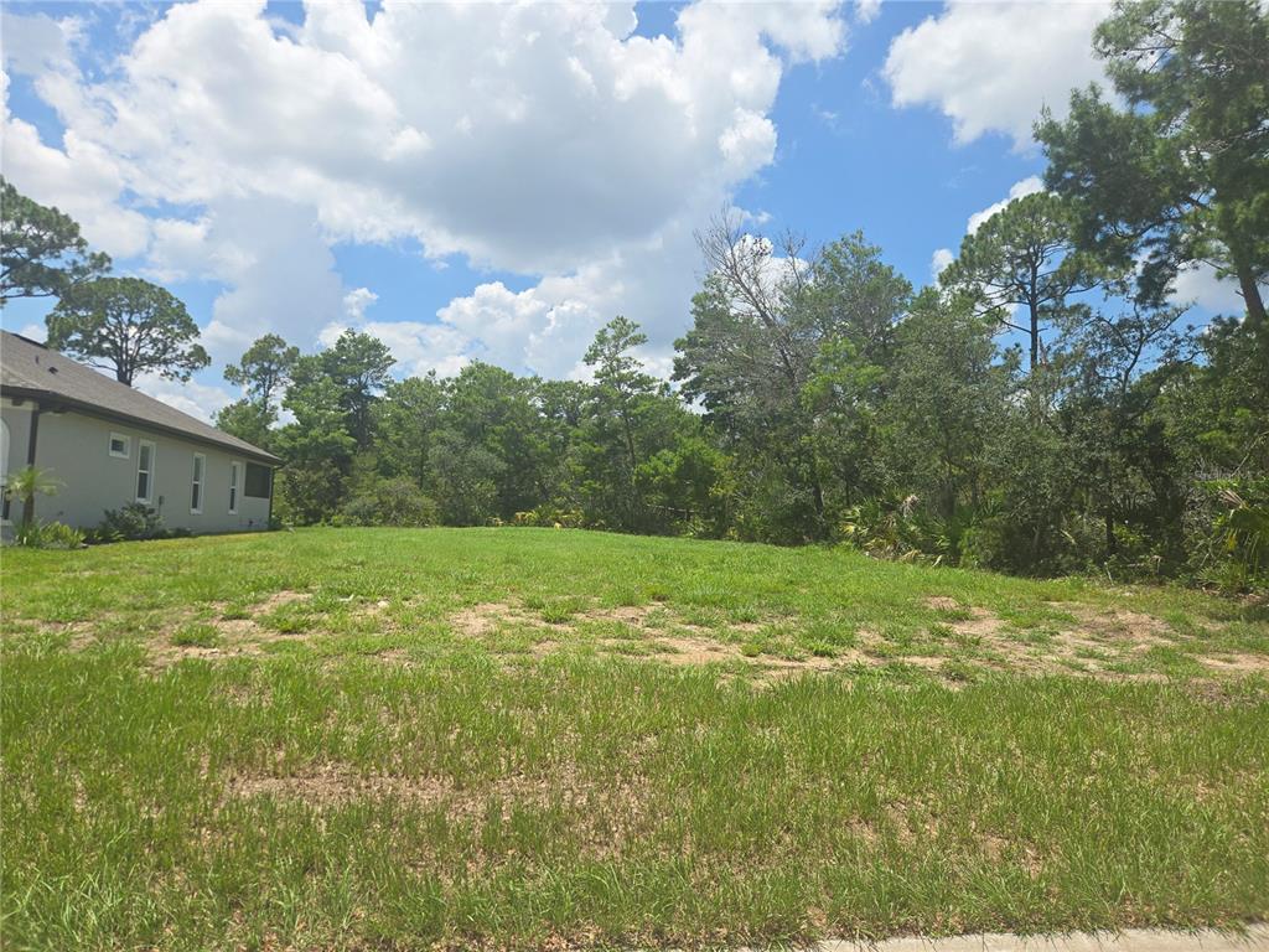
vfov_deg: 58.9
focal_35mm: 23
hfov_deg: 73.9
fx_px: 843
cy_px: 476
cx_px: 634
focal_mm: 5.4
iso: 25
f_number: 1.8
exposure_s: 1/2140
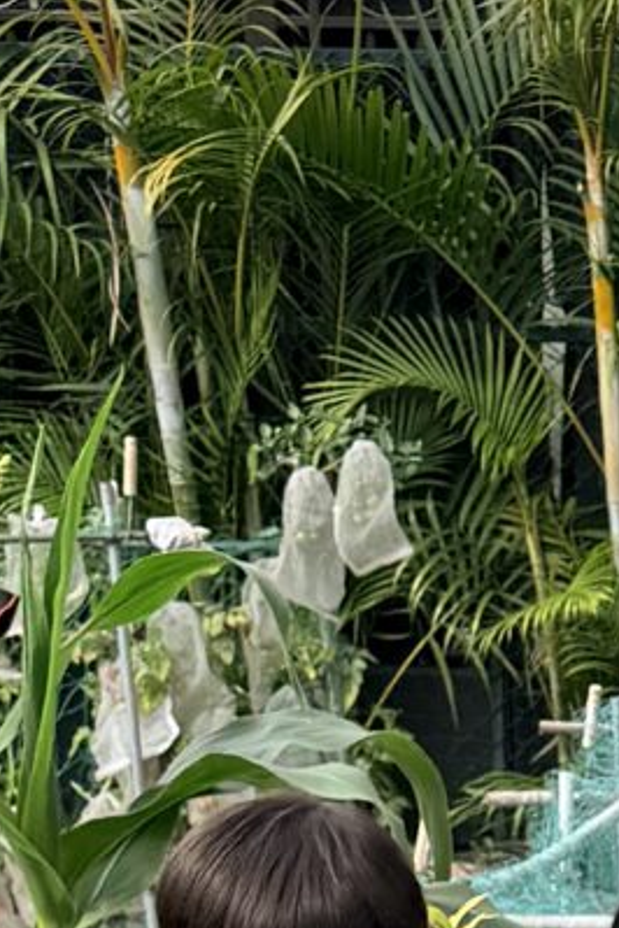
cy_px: 1337
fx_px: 4126
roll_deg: +2.9
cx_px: 1303
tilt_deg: -13.5
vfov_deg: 12.3
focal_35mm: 160
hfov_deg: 8.1
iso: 80
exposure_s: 1/1271
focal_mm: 6.76
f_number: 1.78
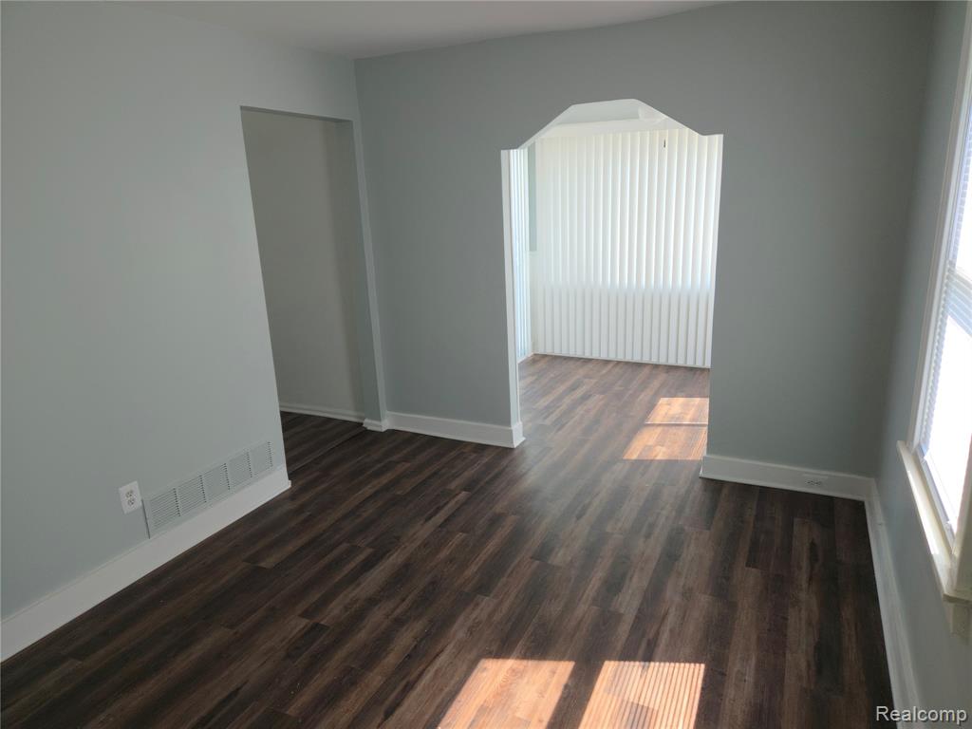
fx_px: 646
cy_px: 364
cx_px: 486
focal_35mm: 23
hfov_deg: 73.9
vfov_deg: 58.9
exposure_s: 1/120
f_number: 1.8
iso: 32
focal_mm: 5.4
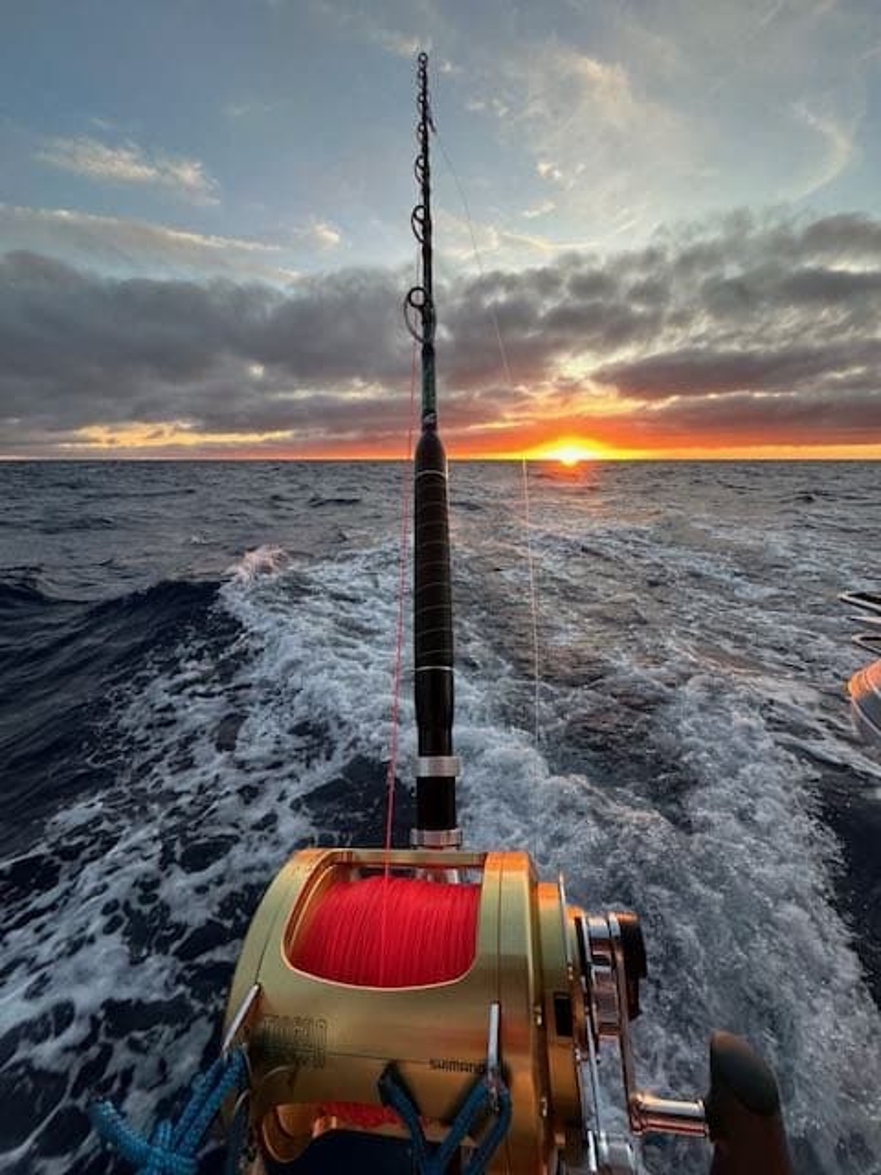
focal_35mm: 14
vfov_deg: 102.1
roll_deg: +2.1
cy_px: 588
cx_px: 440
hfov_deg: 85.7
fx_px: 475
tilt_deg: -15.3
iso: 50
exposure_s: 1/99
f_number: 2.2
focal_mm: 2.22
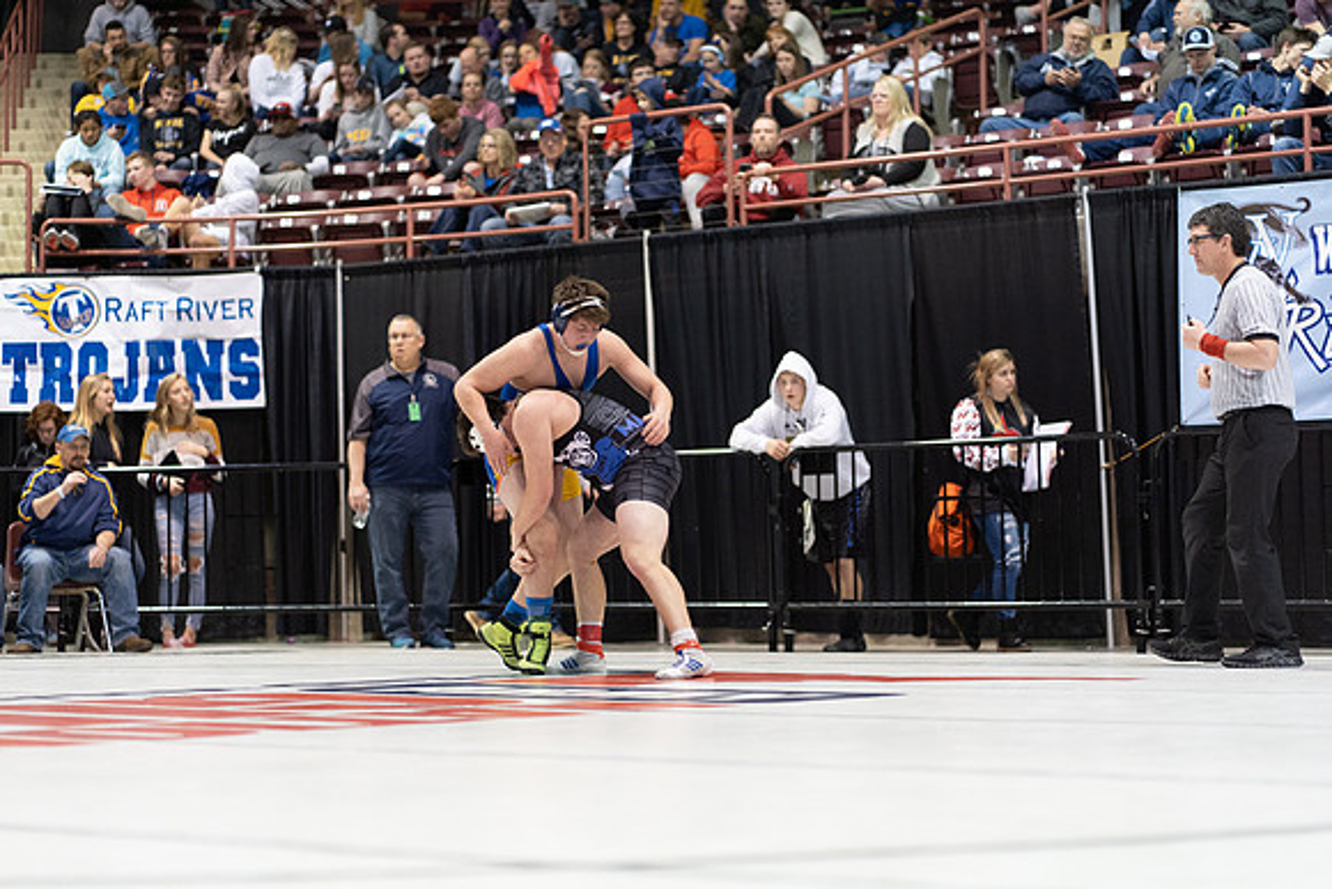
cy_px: 444
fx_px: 3146
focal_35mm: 85
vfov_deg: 16.1
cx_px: 666
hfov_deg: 23.9
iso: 2500
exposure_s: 1/500
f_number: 1.8
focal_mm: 85
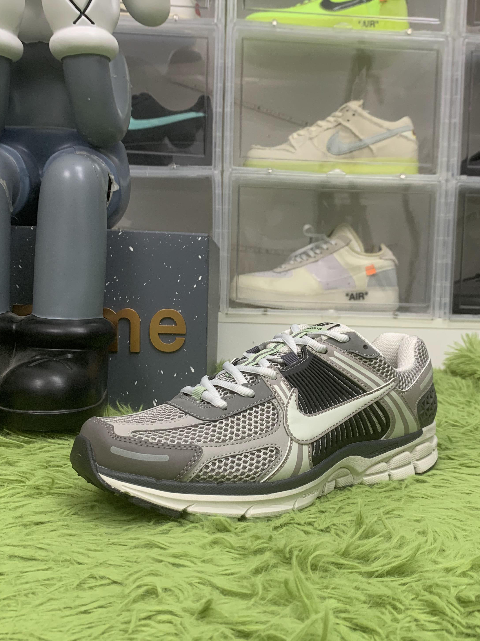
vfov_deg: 51.3
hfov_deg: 39.6
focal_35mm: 36
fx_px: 666
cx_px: 266
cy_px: 338
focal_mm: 4.25
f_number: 1.8
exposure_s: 1/61
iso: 100
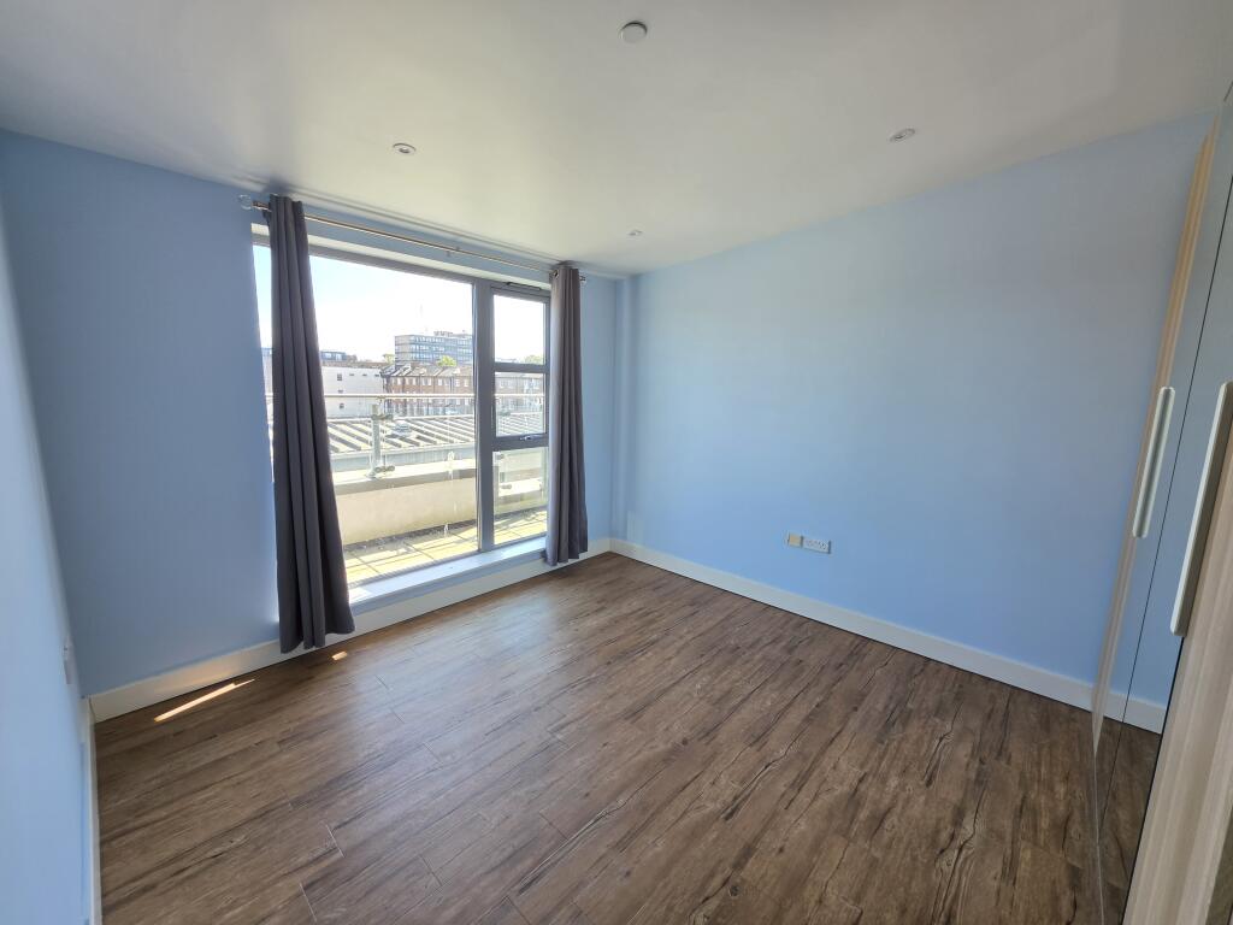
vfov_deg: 89.9
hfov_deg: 106.2
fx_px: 463
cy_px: 462
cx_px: 616
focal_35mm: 13
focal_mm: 2.2
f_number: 1.9
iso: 25
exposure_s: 1/100
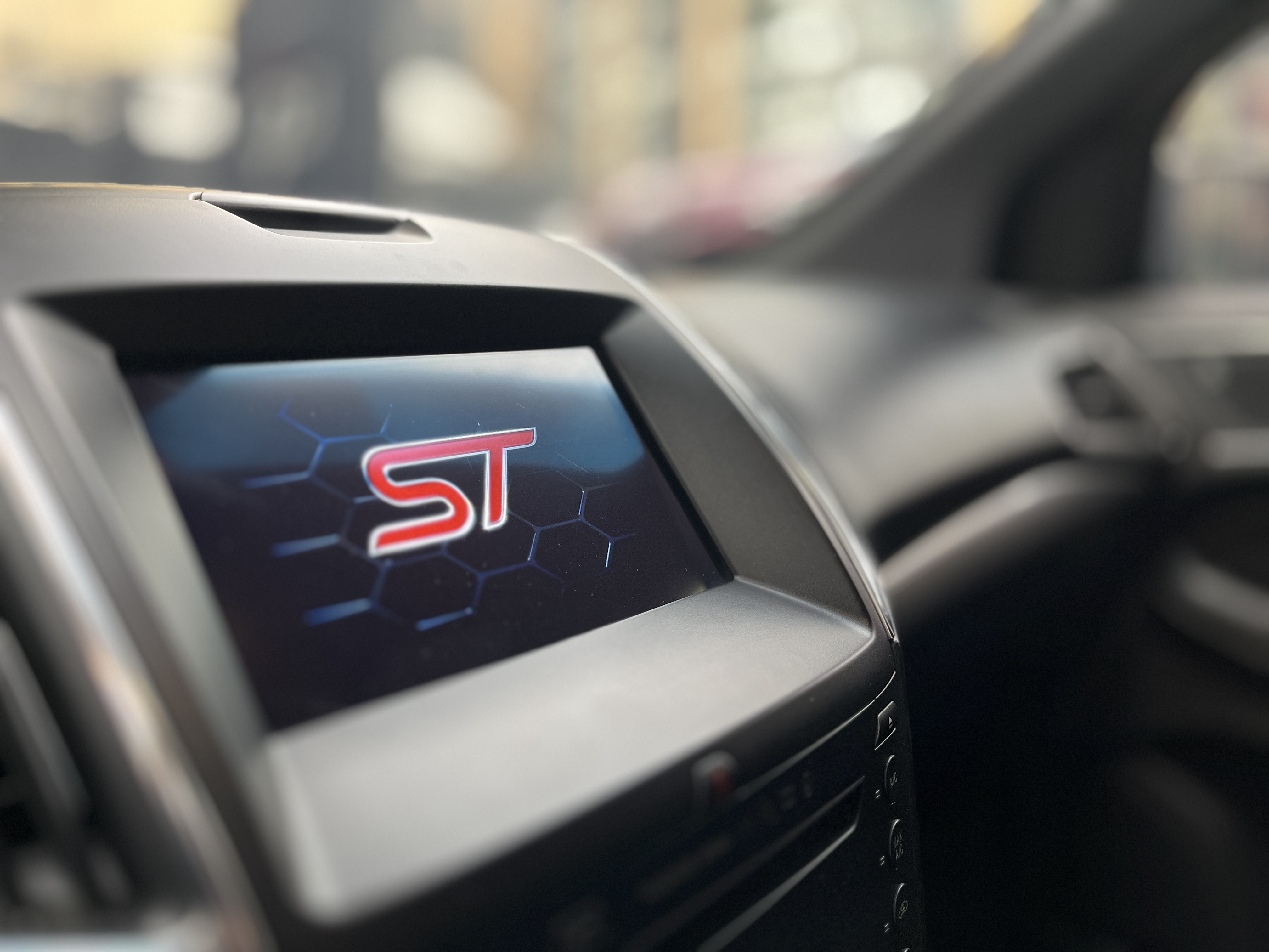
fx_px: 953
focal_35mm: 26
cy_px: 476
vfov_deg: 53.1
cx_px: 634
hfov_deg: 67.3
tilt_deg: -8.9
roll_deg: -0.2
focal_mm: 5.1
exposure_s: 1/91
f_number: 1.6
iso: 125
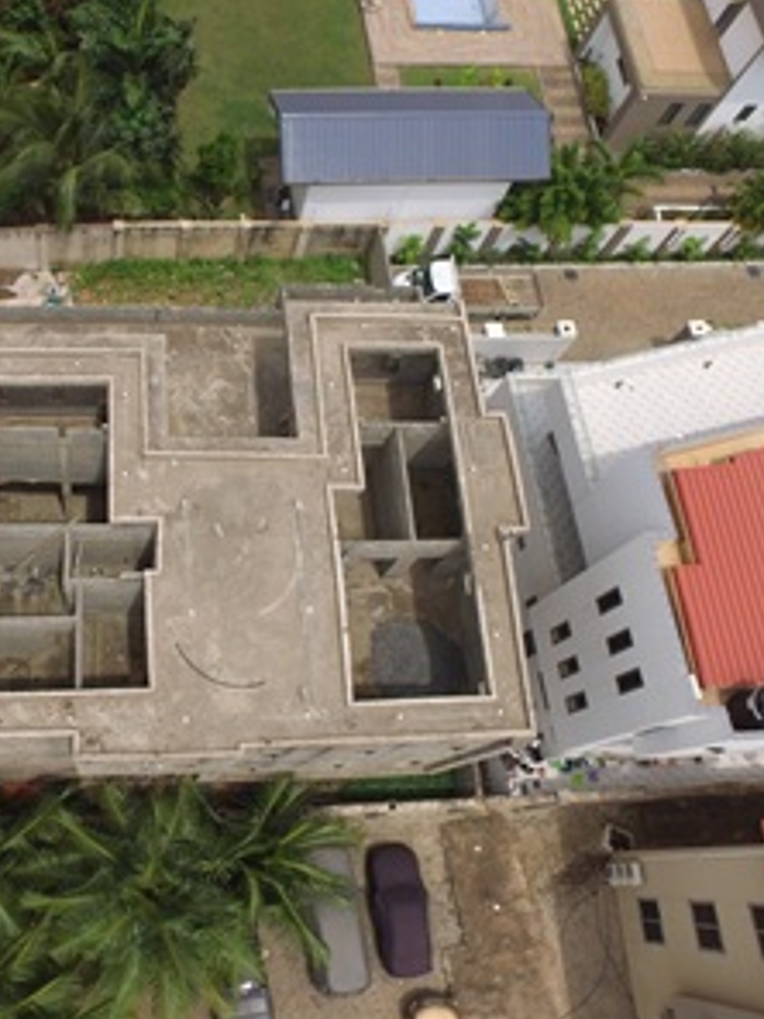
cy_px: 506
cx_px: 141
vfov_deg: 65.3
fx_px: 795
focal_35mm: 27
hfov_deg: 48.2
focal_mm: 3.61
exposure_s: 1/1441
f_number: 2.8
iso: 100
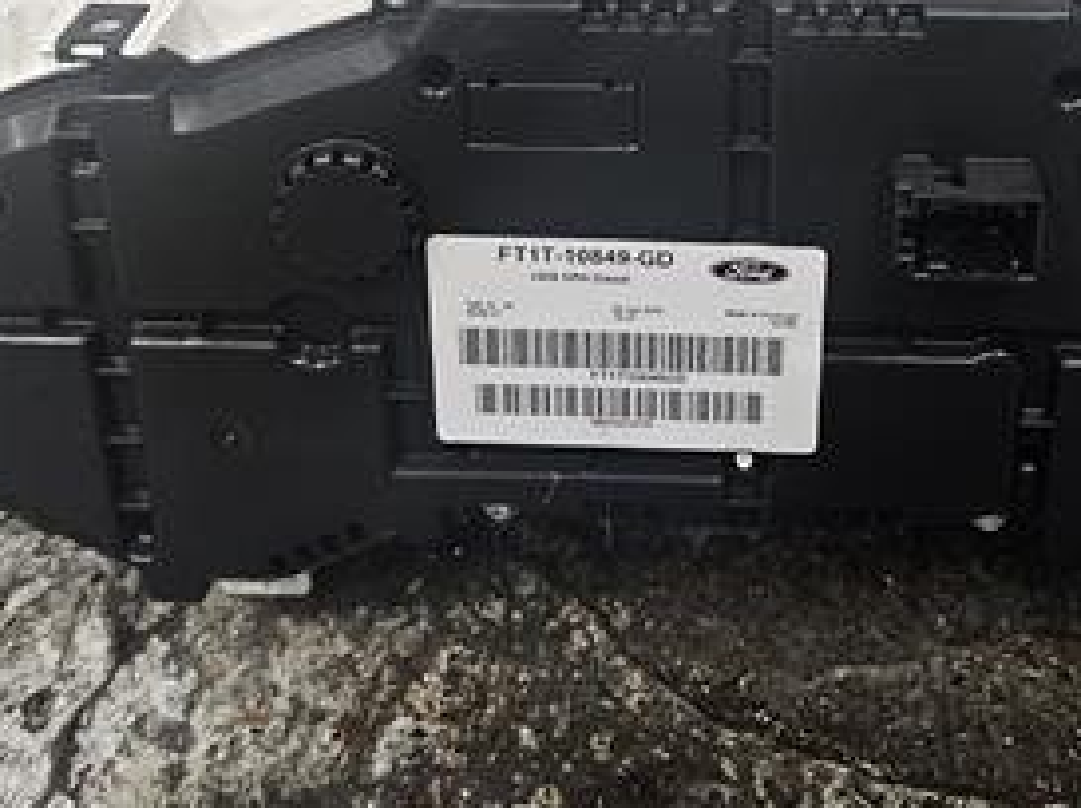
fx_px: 1684
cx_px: 713
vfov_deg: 25.8
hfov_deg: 35.3
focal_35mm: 54
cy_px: 28
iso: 320
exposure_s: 1/100
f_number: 1.8
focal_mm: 5.4
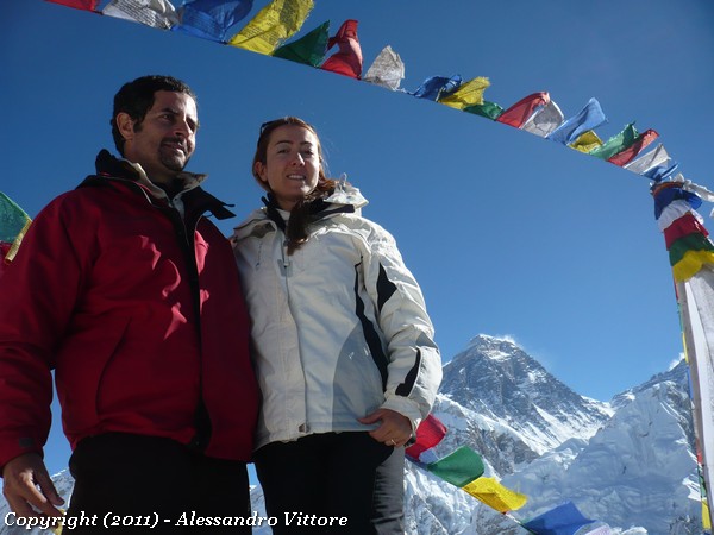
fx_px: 722
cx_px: 357
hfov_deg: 52.6
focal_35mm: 35
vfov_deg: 40.7
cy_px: 268
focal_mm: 5.8
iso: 100
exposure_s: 1/320
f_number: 8
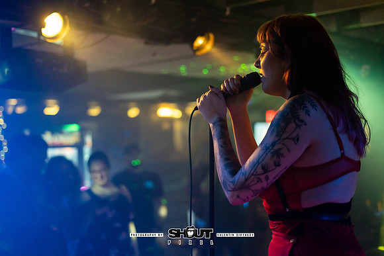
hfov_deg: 35.1
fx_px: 606
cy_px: 111
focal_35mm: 57
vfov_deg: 23.9
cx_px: 173
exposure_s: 1/250
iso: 1000
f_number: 1.8
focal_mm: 50
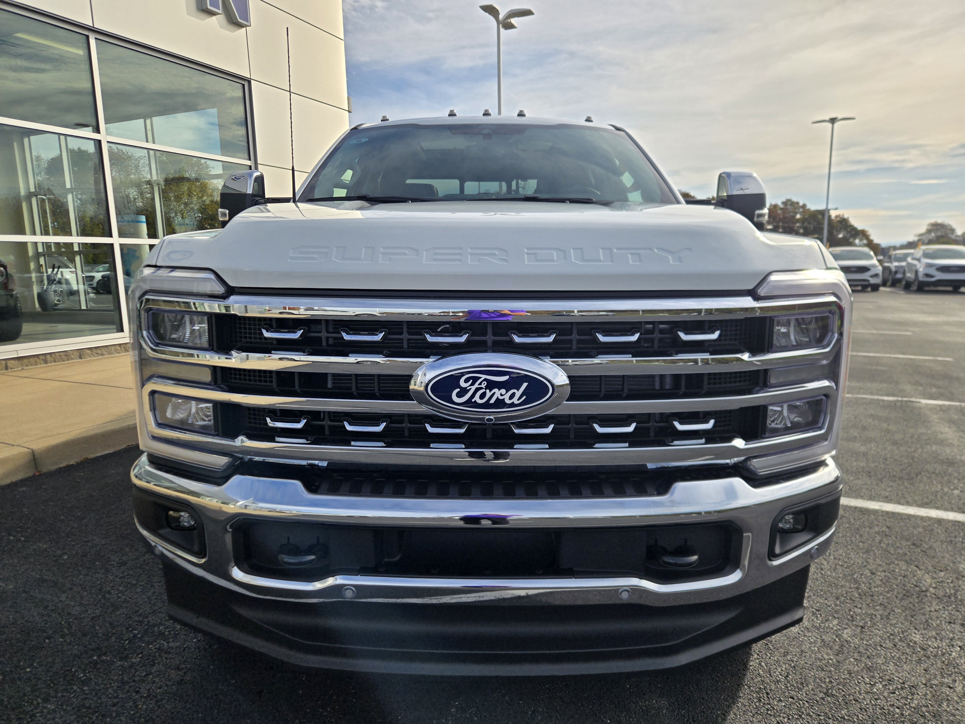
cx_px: 482
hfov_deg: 73.9
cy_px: 362
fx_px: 641
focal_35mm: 23
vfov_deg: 58.9
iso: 25
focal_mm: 5.4
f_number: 1.8
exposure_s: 1/2066
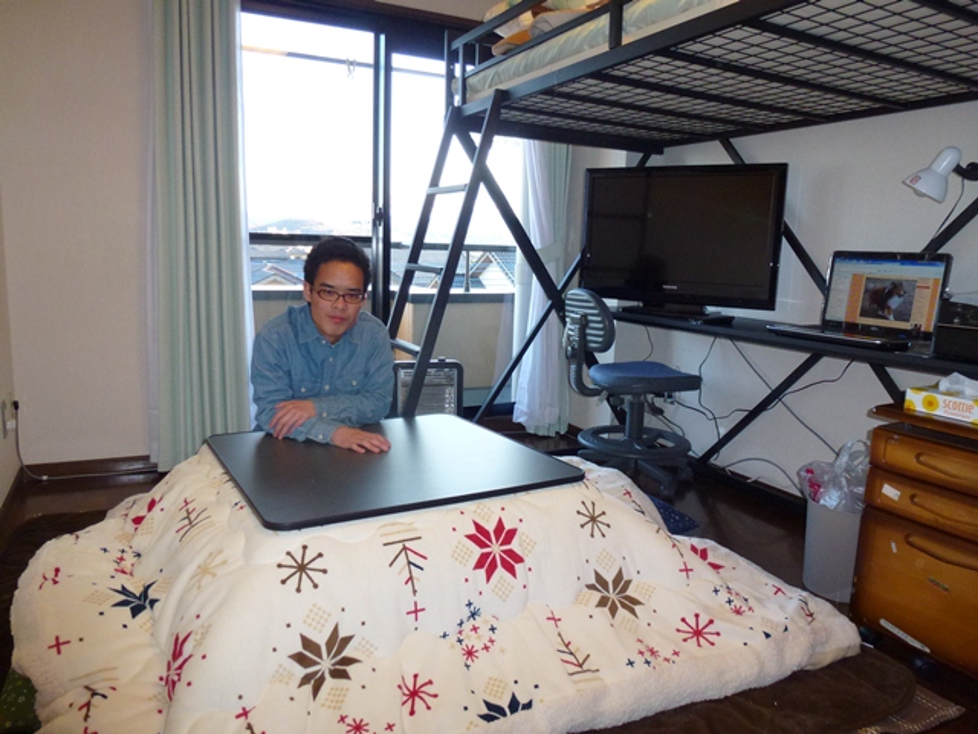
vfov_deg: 56.8
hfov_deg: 71.6
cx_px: 489
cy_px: 367
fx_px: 678
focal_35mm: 24
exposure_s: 1/60
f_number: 3.3
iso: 250
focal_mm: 4.3
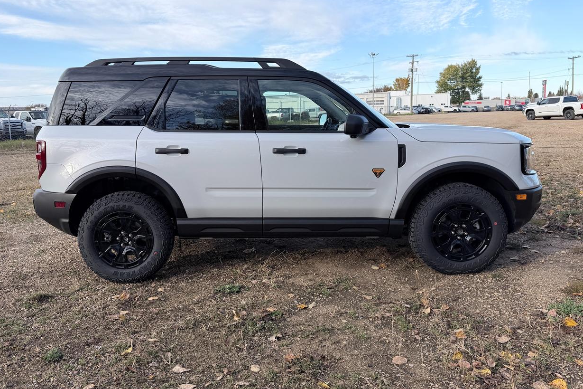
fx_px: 421
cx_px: 284
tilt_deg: -7.2
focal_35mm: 26
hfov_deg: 69.4
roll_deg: +0.9
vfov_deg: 49.4
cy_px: 172
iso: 80
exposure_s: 1/1855
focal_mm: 6.76
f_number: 1.78
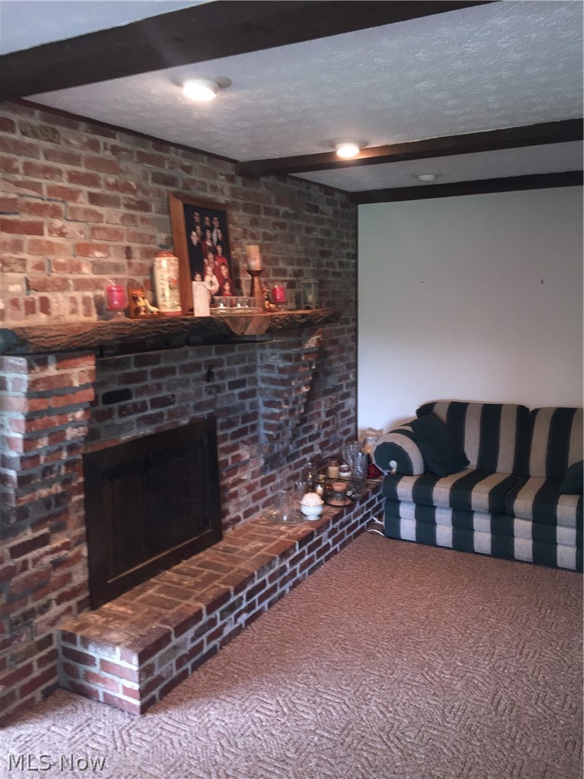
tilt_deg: -7.5
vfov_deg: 61.7
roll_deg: +2.4
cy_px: 390
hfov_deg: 48.2
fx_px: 652
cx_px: 292
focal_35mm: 29
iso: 100
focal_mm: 4.15
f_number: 2.2
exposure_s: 1/20
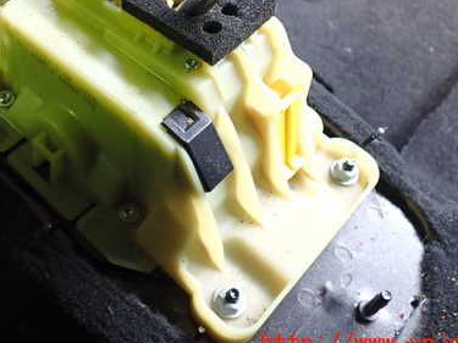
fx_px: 635
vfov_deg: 29.8
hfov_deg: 39.4
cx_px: 170
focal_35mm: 48
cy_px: 85
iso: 320
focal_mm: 5.4
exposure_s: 1/30
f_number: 2.3
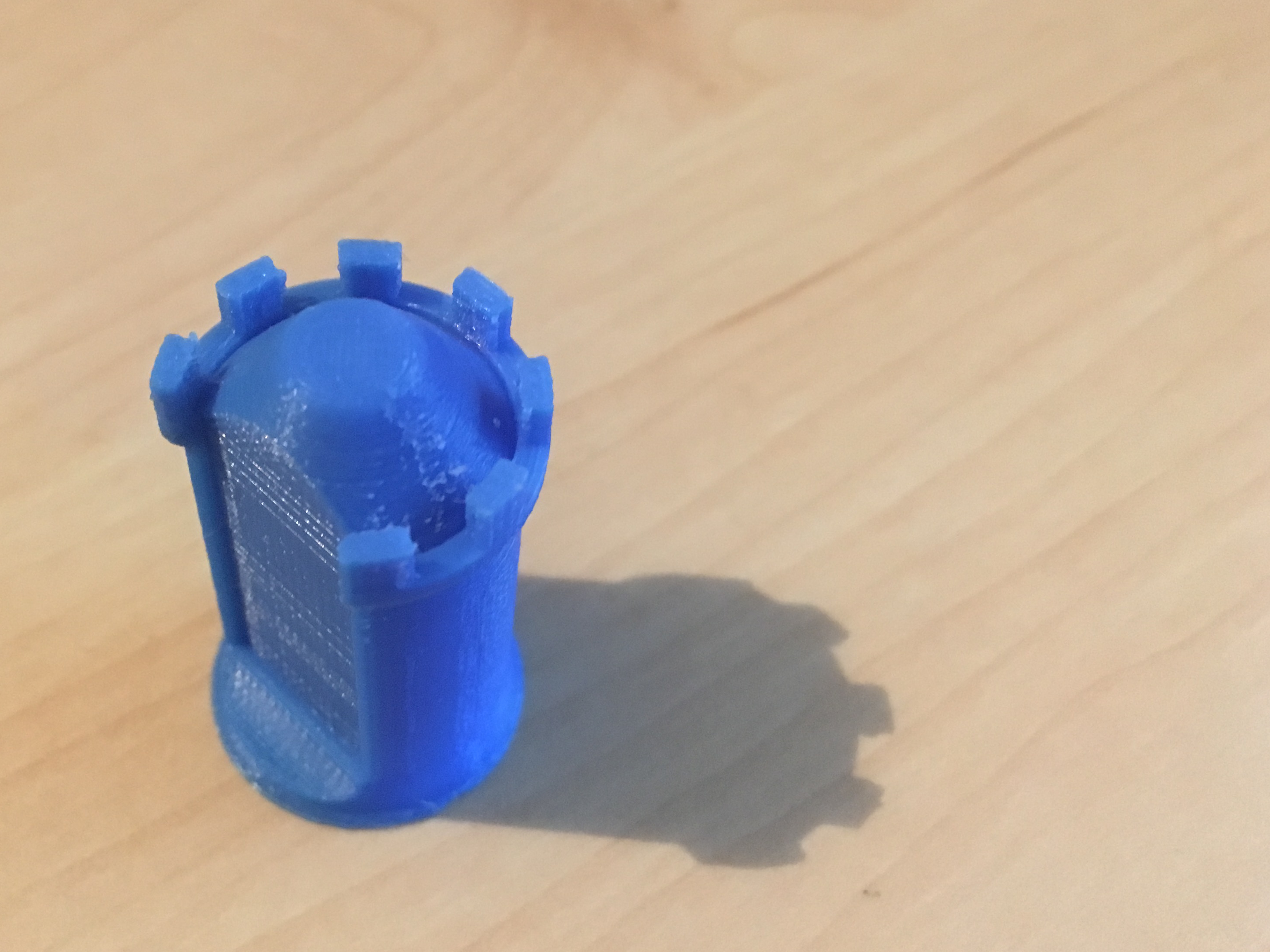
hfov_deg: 46.2
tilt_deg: -55.4
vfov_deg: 36.0
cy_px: 466
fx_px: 1467
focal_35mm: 40
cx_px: 440
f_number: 2.2
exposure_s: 1/17
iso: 500
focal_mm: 4.15
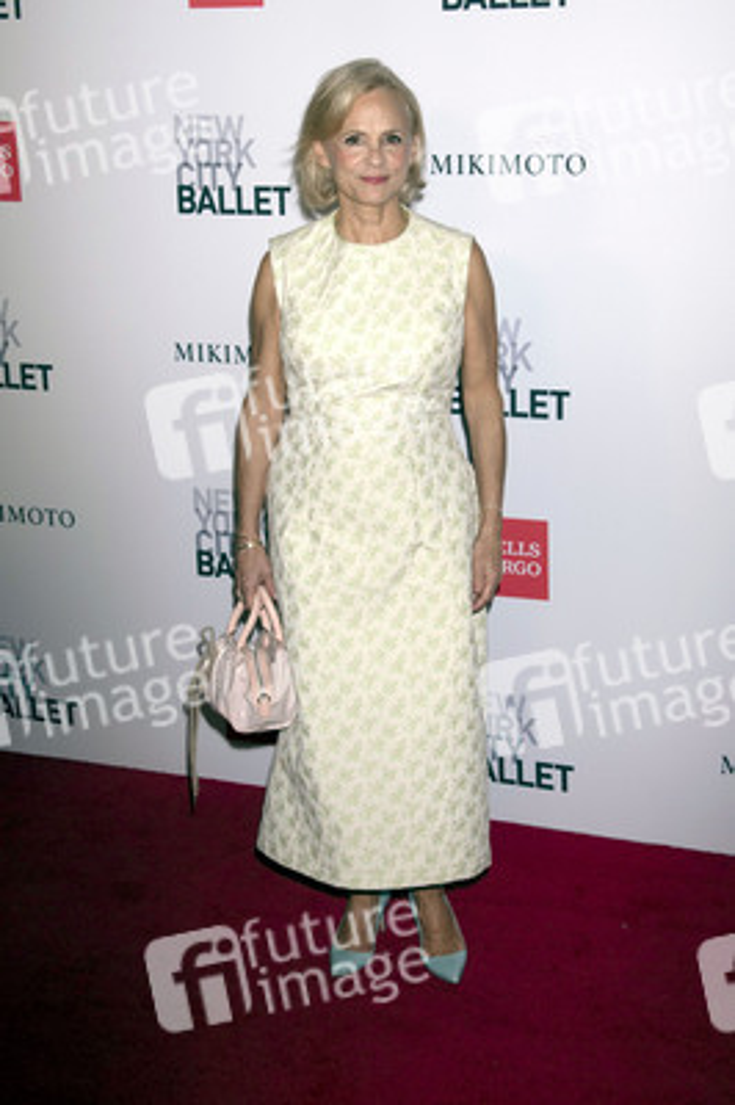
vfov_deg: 42.8
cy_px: 552
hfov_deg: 29.2
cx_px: 368
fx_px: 1411
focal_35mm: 46
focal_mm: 46
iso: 640
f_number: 9
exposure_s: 1/160
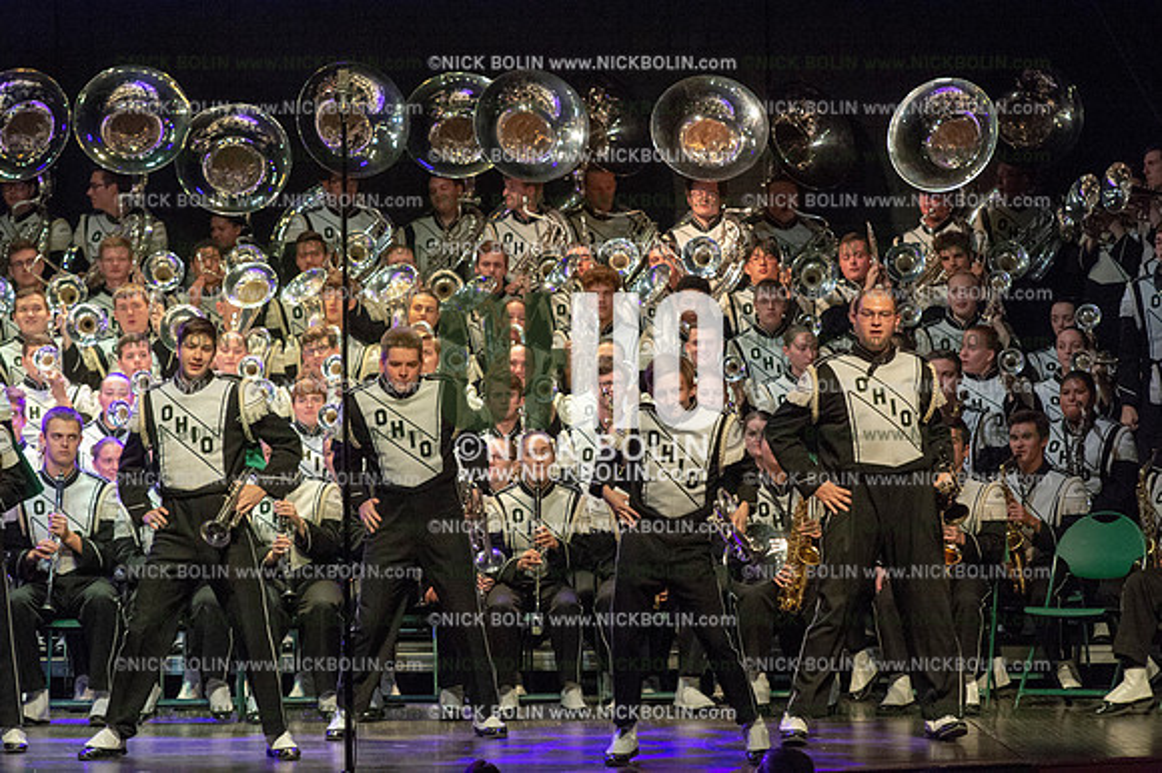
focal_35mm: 200
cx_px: 581
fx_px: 6452
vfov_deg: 6.9
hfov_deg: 10.3
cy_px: 386
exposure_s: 1/400
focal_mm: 200
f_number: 5.6
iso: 8000
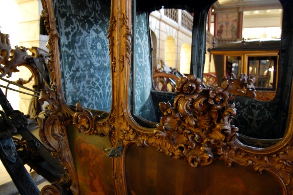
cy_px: 98
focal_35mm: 27
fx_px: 220
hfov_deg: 67.4
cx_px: 146
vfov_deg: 47.9
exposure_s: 1/8
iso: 1250
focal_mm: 18
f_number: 3.5
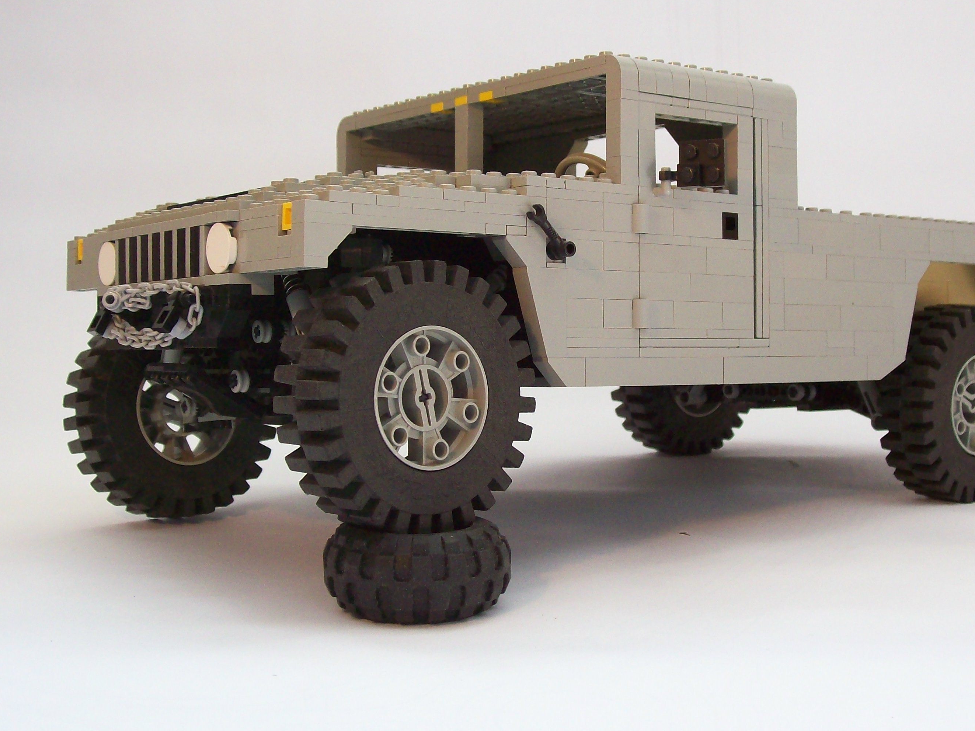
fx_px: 1464
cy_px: 342
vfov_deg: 28.0
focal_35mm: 52
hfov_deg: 36.8
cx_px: 542
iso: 160
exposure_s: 1/65.8
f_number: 3
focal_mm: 7.6
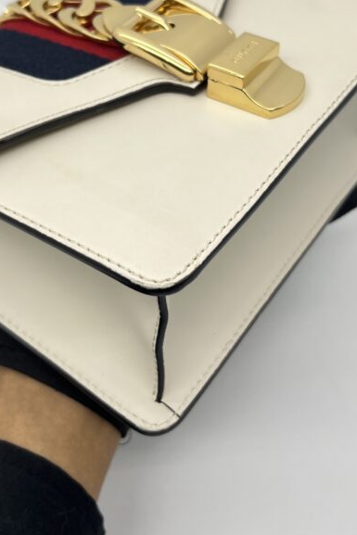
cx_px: 159
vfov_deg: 40.6
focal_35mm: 48
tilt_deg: -47.1
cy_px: 180
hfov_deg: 28.1
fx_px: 714
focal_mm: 5.7
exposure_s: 1/174
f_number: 1.5
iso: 40
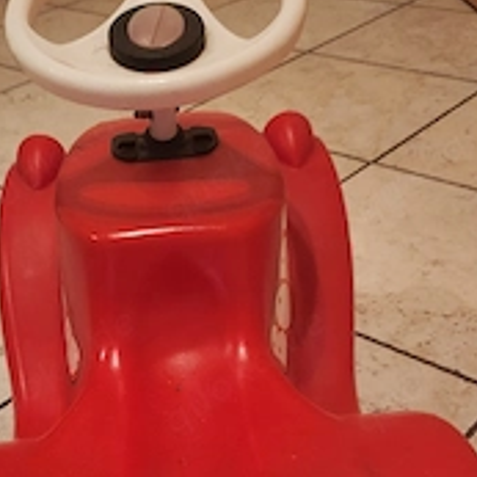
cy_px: 414
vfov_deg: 34.4
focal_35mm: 47
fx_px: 733
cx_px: 154
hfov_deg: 35.7
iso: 1000
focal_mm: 5.4
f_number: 1.8
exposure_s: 1/120
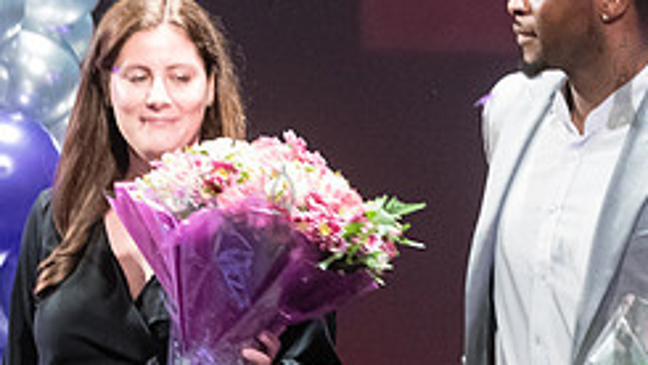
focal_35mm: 527
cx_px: 136
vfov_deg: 2.3
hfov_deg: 4.1
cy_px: 392
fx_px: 9058
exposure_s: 1/160
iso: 4000
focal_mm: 145
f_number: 4
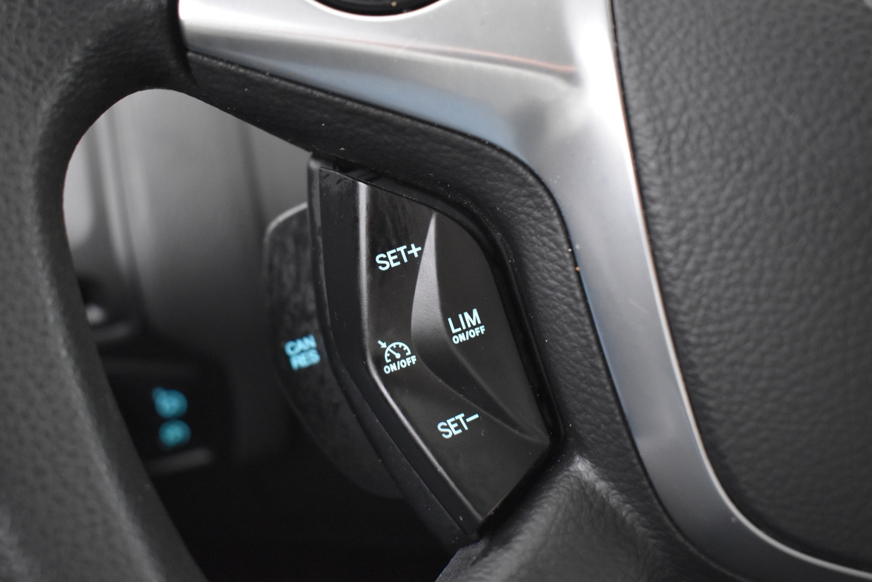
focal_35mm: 44
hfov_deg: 45.0
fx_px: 1054
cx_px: 436
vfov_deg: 30.8
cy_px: 291
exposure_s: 1/8
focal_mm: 29
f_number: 4.2
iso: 3200
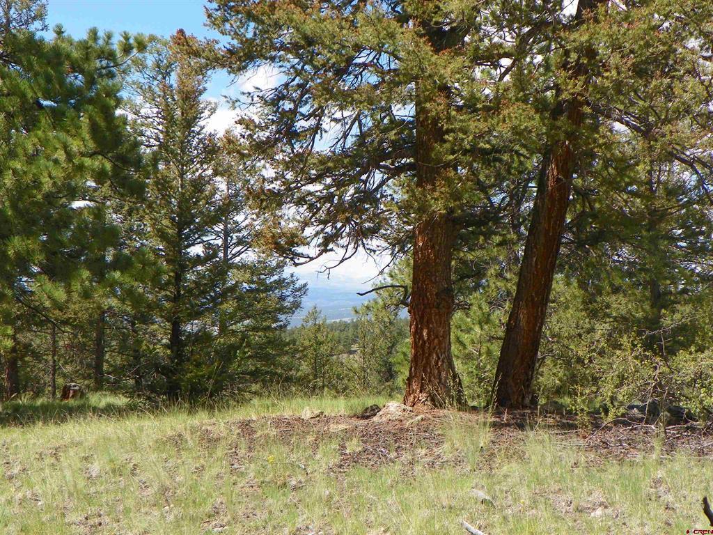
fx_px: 1359
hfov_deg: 29.4
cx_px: 356
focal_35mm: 66
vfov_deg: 22.3
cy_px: 268
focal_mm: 11.8
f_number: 4
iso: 64
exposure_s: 1/320
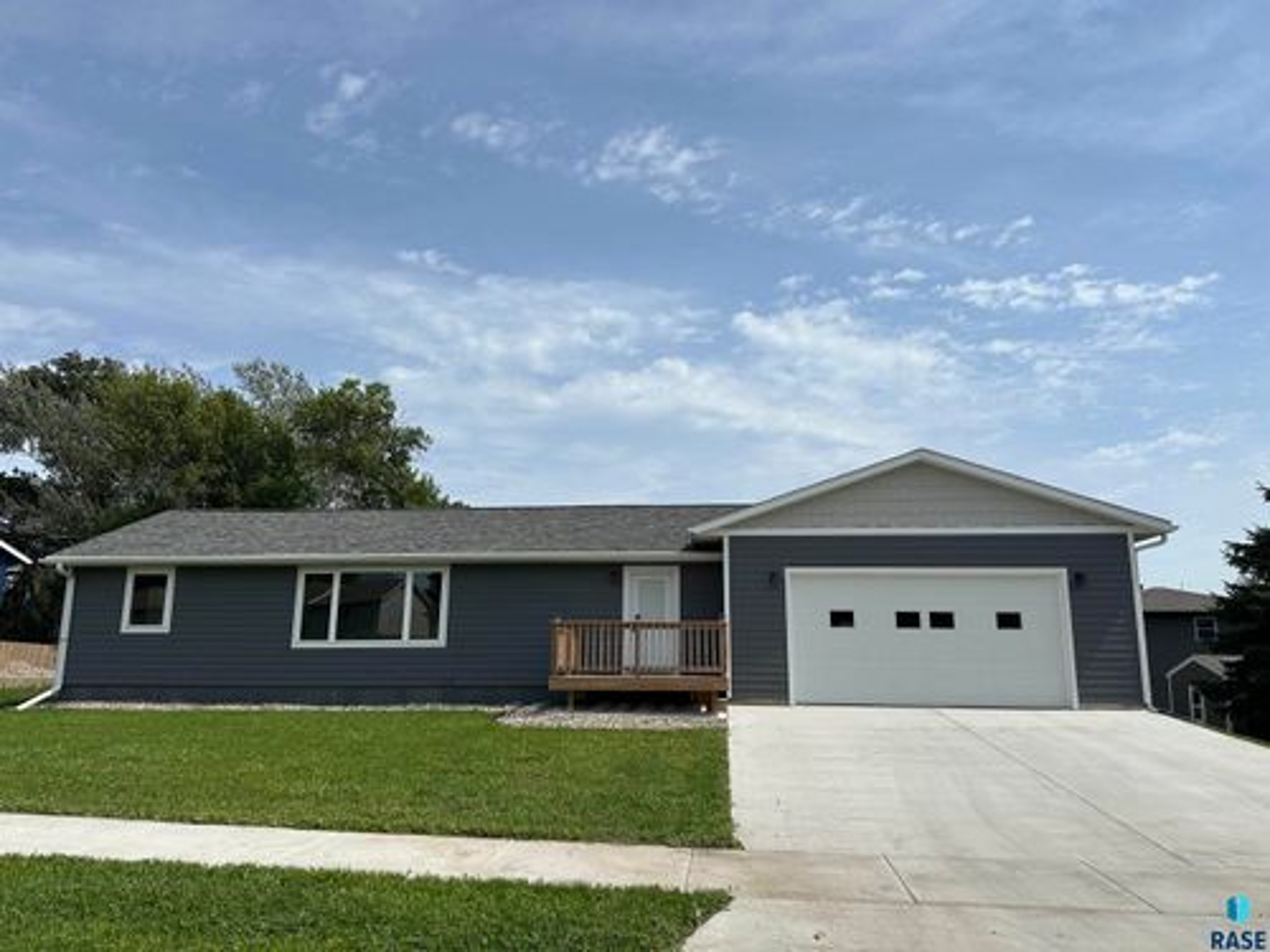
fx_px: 881
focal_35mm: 24
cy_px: 476
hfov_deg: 71.6
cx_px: 635
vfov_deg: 56.8
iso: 80
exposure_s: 1/8929
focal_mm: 6.86
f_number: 1.78
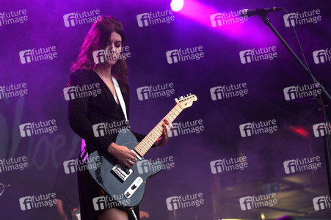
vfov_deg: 19.4
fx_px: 643
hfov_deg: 28.9
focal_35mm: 70
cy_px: 110
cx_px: 166
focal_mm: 70
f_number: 3.5
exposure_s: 1/200
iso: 1250
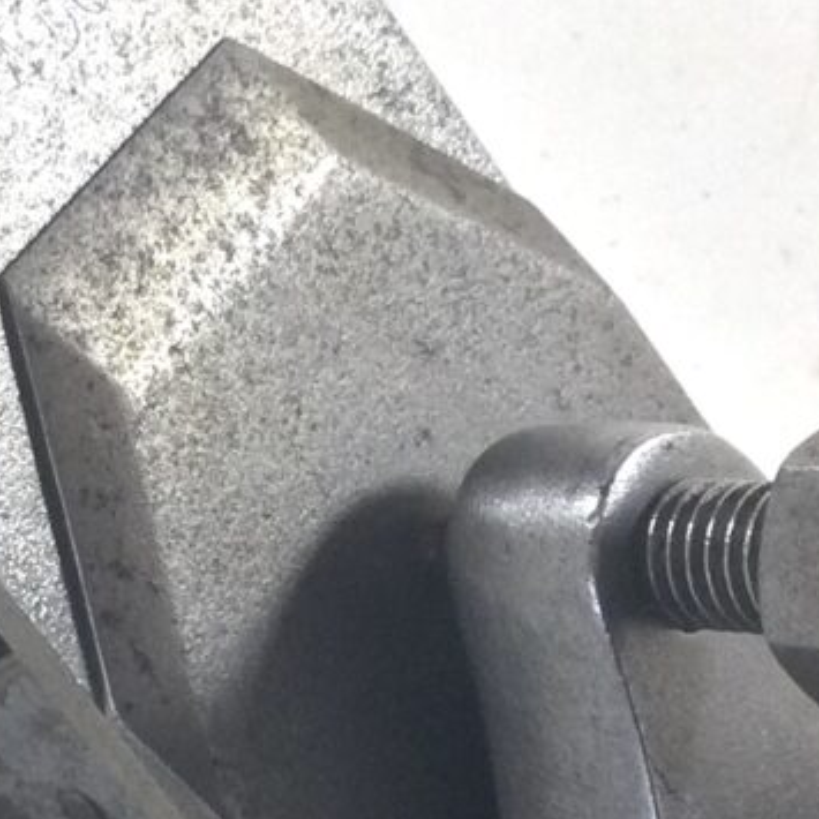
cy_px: 508
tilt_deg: -55.2
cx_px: 189
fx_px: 3962
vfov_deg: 11.8
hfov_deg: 11.8
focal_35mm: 148
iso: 50
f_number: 2.4
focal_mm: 3.3
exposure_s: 1/100
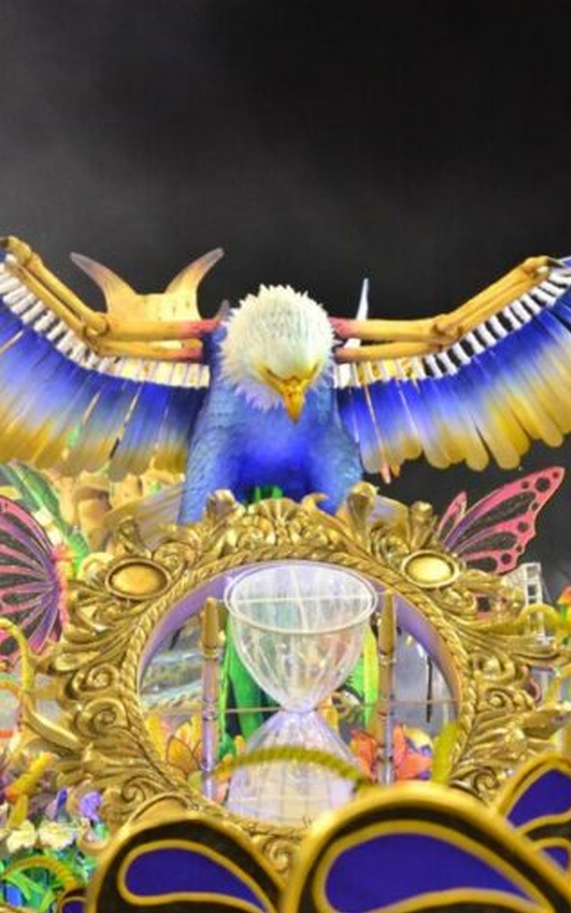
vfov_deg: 12.9
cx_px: 317
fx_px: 4032
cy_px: 454
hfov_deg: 8.1
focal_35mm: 162
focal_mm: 70
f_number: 2.8
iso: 1600
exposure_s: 1/500
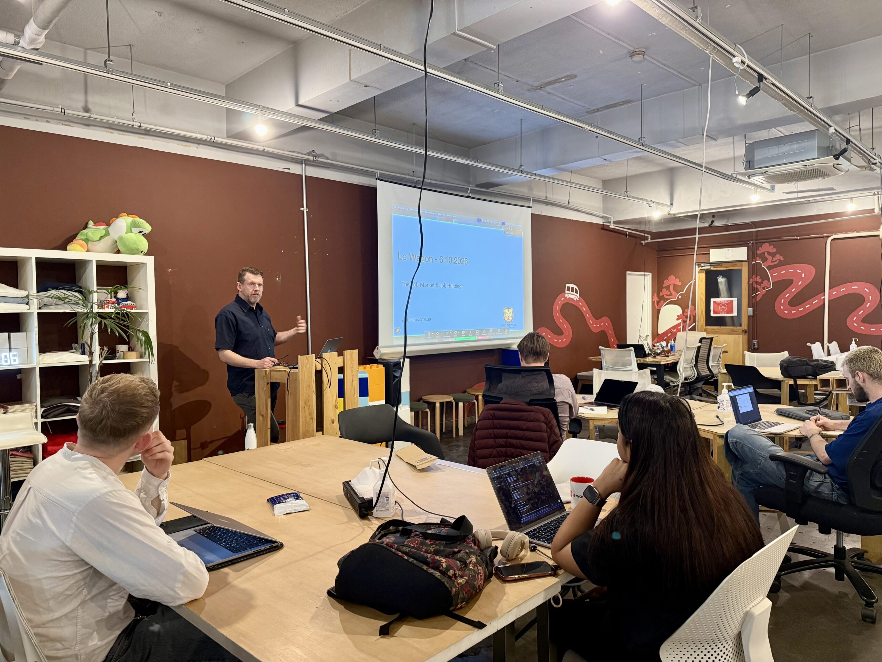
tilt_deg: -2.7
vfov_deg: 56.8
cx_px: 441
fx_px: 612
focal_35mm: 24
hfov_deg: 71.6
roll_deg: +0.7
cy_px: 331
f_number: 1.78
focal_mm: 6.76
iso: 320
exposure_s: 1/60
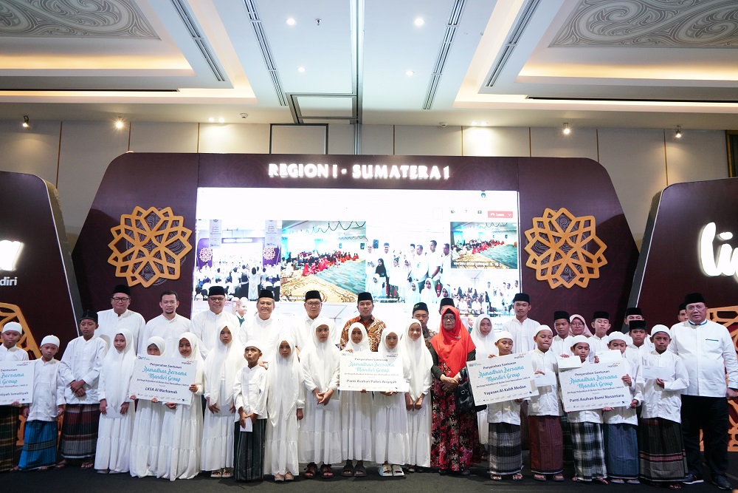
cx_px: 369
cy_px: 246
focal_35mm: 28
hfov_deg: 65.5
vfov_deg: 46.4
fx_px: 574
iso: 5000
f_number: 5.6
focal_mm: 28
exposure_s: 1/125
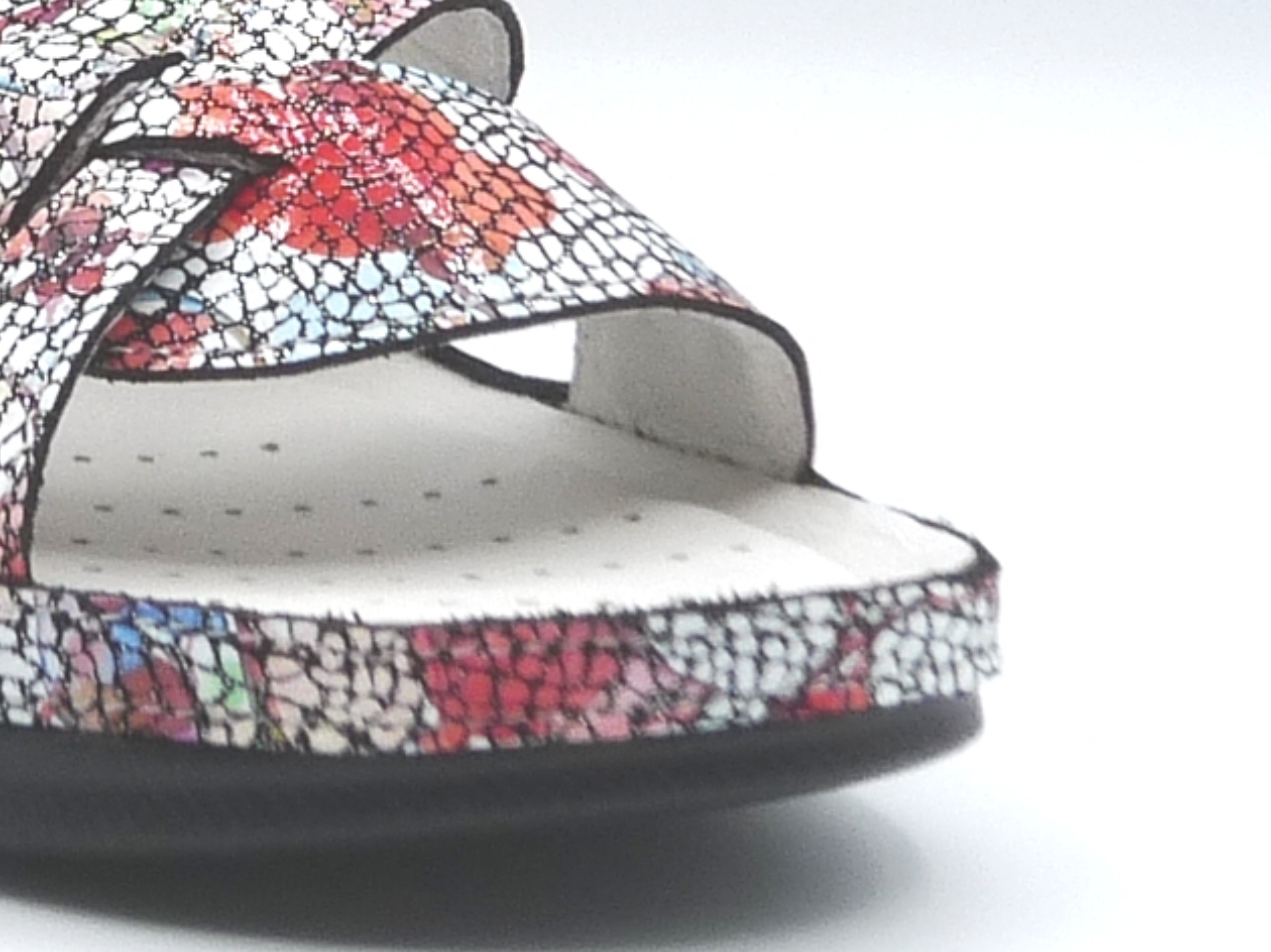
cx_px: 117
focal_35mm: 127
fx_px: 4661
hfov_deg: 15.3
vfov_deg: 11.5
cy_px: -6
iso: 100
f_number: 5
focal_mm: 4.9
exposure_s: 1/200
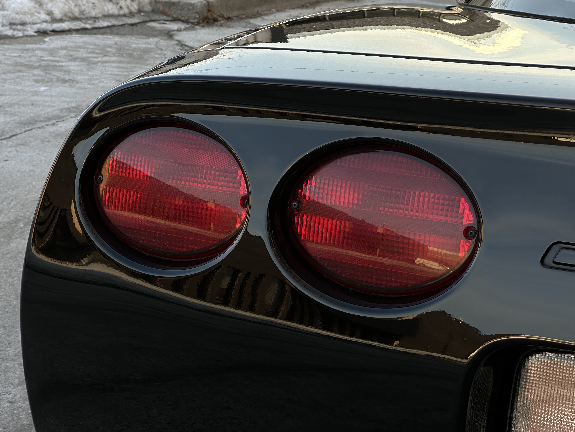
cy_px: 216
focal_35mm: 77
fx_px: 1279
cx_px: 288
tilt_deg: -15.2
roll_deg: -1.3
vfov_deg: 19.1
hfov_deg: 25.3
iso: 32
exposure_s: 1/159
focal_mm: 9
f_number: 2.8
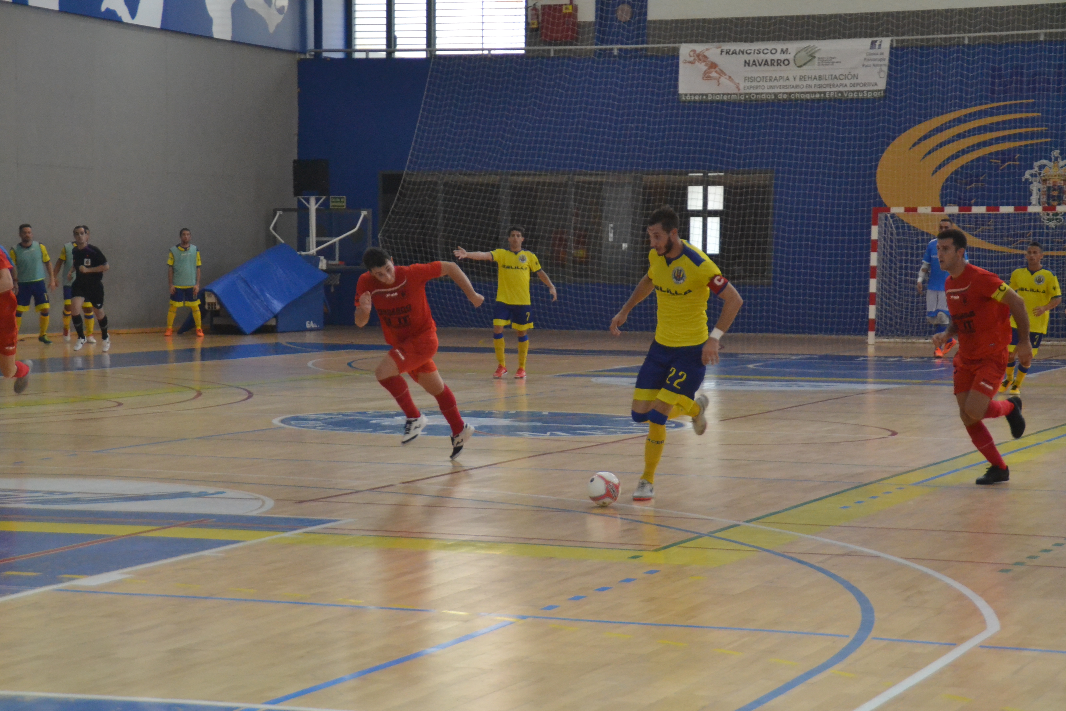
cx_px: 533
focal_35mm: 93
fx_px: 2754
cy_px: 356
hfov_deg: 21.9
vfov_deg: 14.7
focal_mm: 62
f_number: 5.3
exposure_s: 1/400
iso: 3200
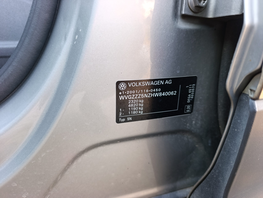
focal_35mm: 23
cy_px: 99
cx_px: 132
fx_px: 175
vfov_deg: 59.0
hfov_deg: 73.8
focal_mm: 6.14
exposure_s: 1/50
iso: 640
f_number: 1.6
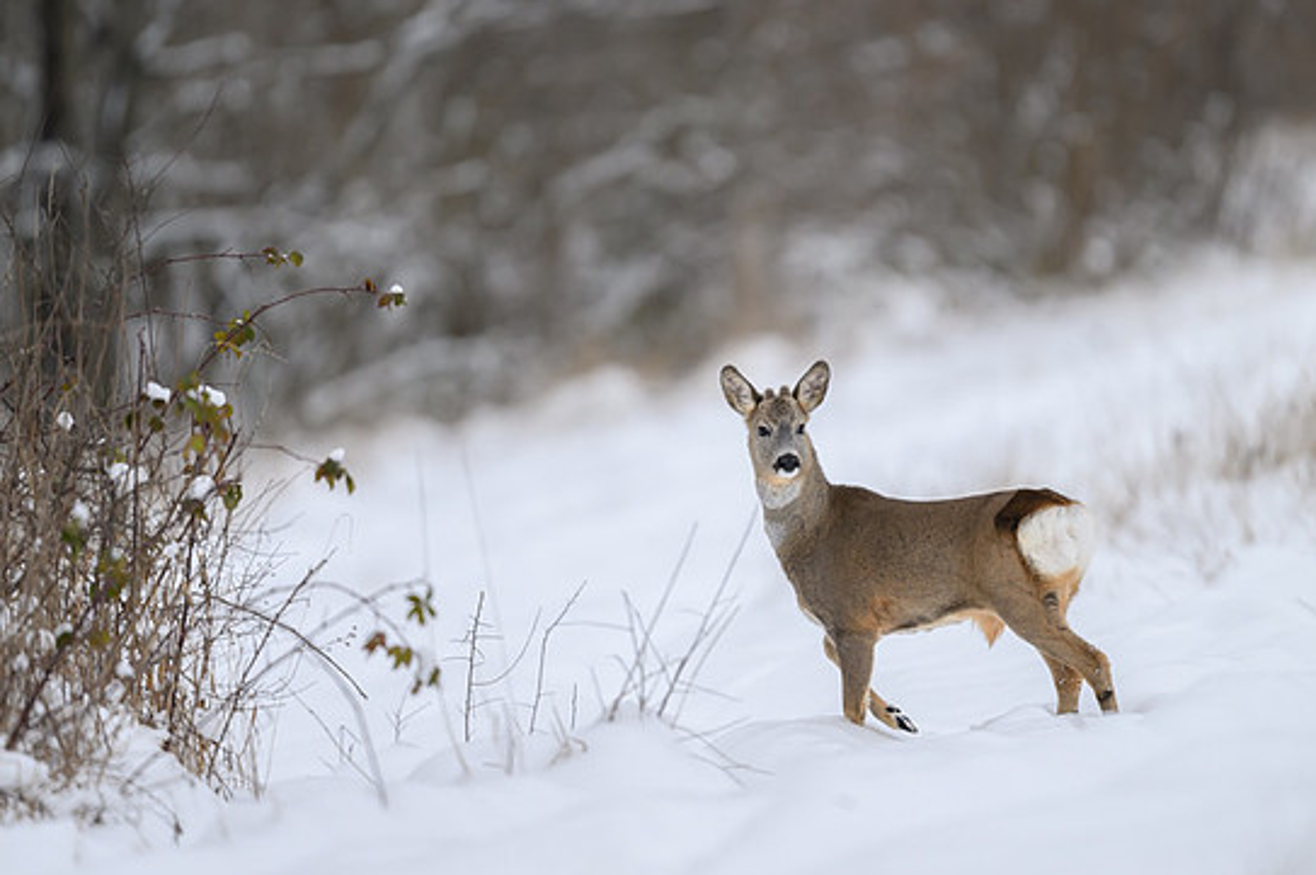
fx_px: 23885
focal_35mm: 654
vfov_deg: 2.1
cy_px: 400
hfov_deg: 3.2
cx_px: 710
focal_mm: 560
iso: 500
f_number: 4
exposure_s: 1/1600
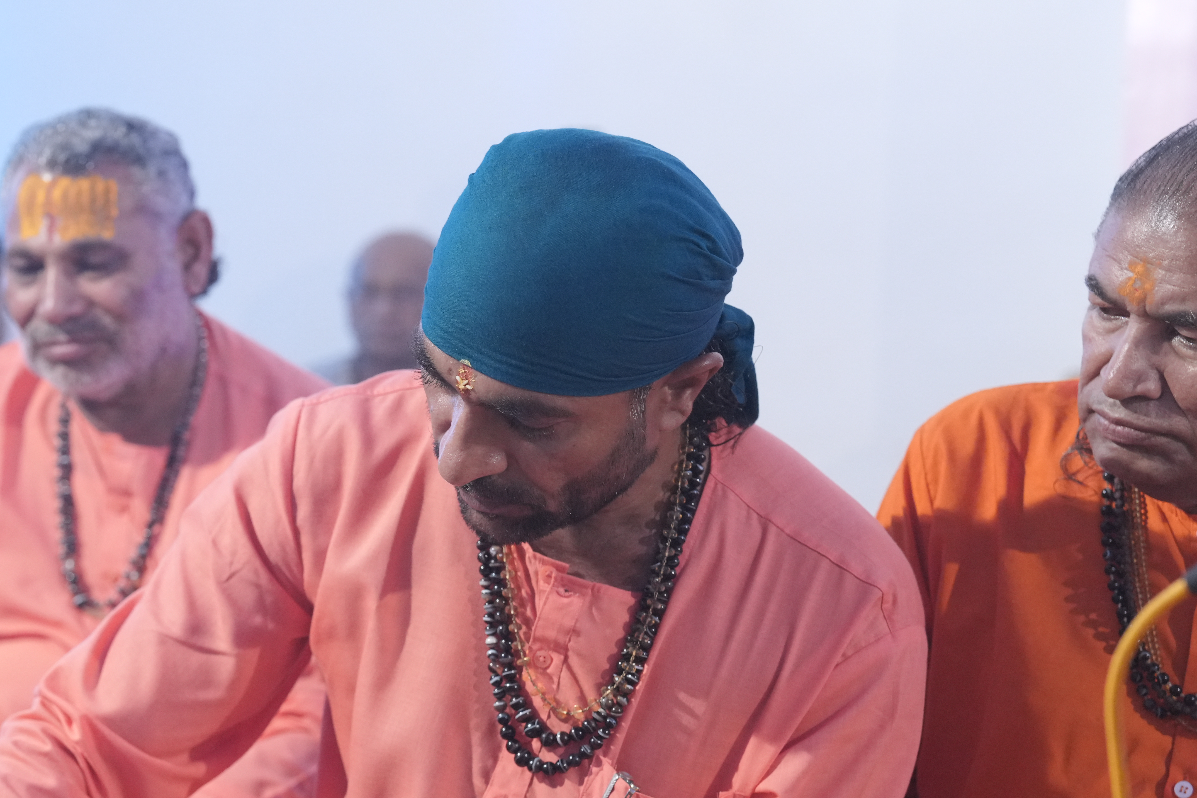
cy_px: 568
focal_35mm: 90
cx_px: 207
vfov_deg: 15.1
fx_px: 2992
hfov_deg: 22.3
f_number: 2.8
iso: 2500
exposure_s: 1/200
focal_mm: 50
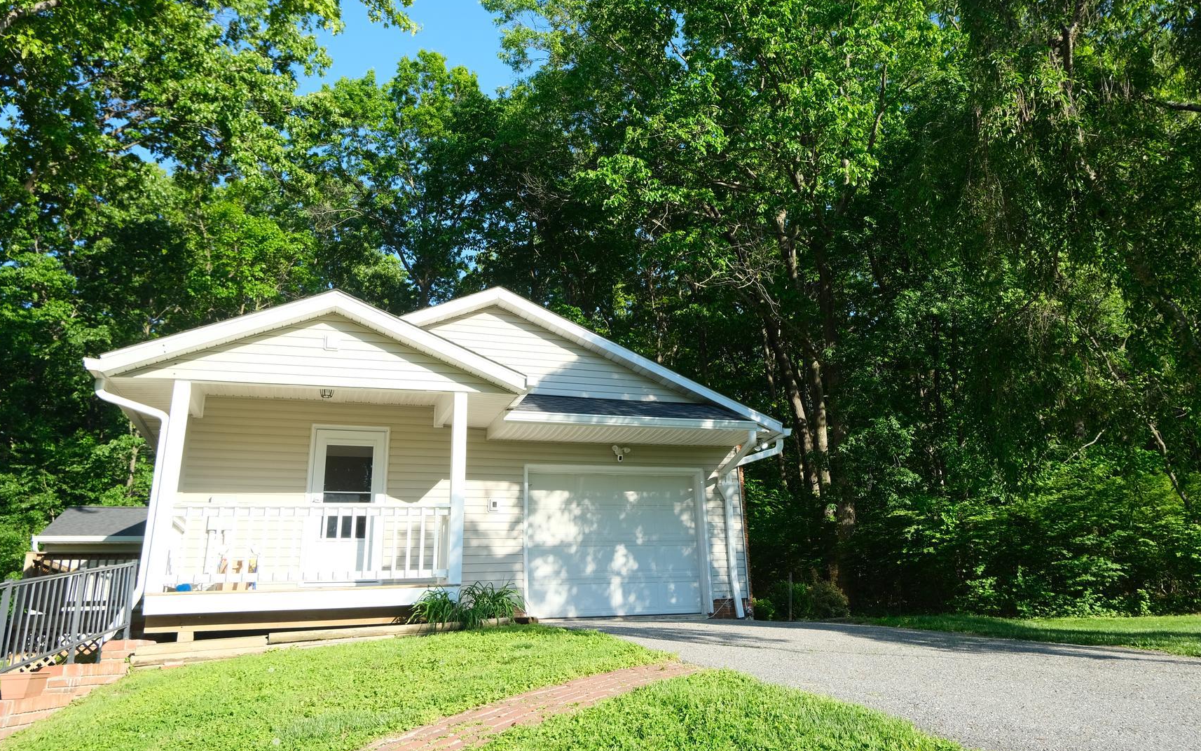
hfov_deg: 66.3
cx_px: 652
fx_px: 917
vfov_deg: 44.5
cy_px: 329
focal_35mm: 28
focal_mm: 15
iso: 320
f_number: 5.6
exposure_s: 1/300
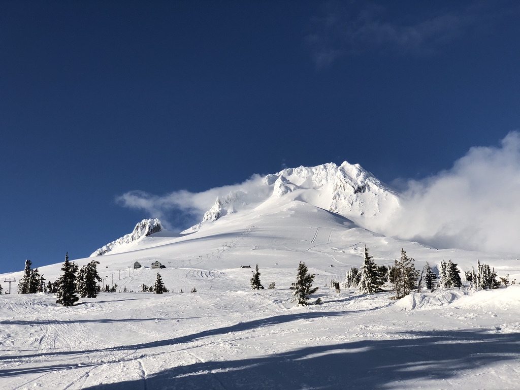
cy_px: 195
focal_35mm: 52
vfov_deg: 28.0
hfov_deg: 36.8
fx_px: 781
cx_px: 260
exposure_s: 1/1779
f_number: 2.4
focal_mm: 6
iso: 16
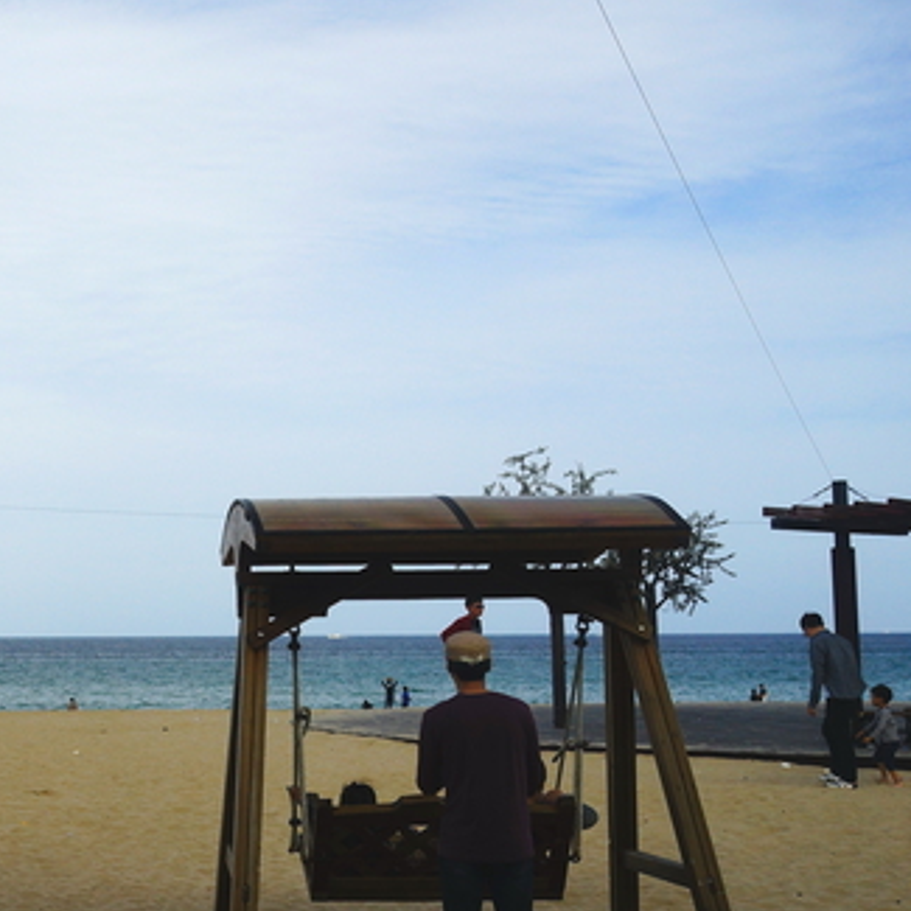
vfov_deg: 26.9
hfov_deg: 25.3
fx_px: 1906
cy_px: 451
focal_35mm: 64
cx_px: -41
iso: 400
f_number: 4
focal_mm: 35
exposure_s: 1/3200
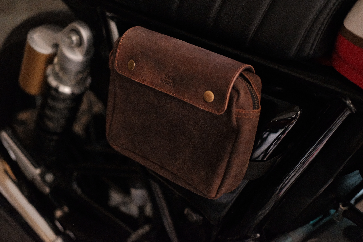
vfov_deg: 25.5
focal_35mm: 53
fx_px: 534
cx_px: 182
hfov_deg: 37.5
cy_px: 121
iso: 10000
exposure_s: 1/160
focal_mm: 35
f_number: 2
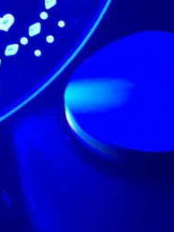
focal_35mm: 99
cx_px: -126
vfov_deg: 18.2
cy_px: -90
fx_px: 664
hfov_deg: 13.6
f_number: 2
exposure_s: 1/20
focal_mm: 4.6
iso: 640
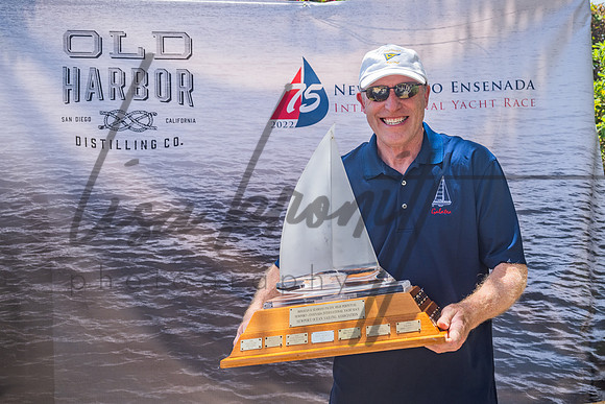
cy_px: 209
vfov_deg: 26.9
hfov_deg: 39.4
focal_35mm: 50
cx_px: 330
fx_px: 845
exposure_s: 1/200
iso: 125
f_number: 5.3
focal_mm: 44
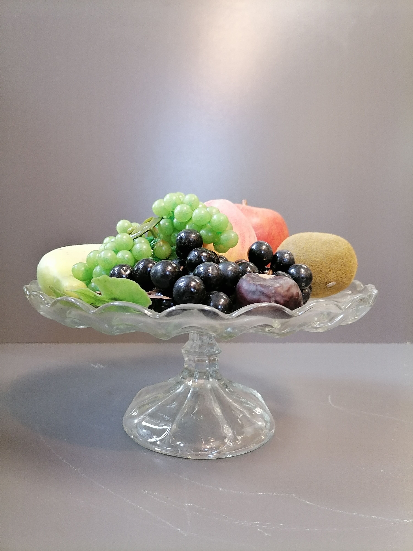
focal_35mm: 26
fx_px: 414
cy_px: 276
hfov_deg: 53.1
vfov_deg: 67.3
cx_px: 206
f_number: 1.8
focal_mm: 5.4
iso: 320
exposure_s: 1/33.3
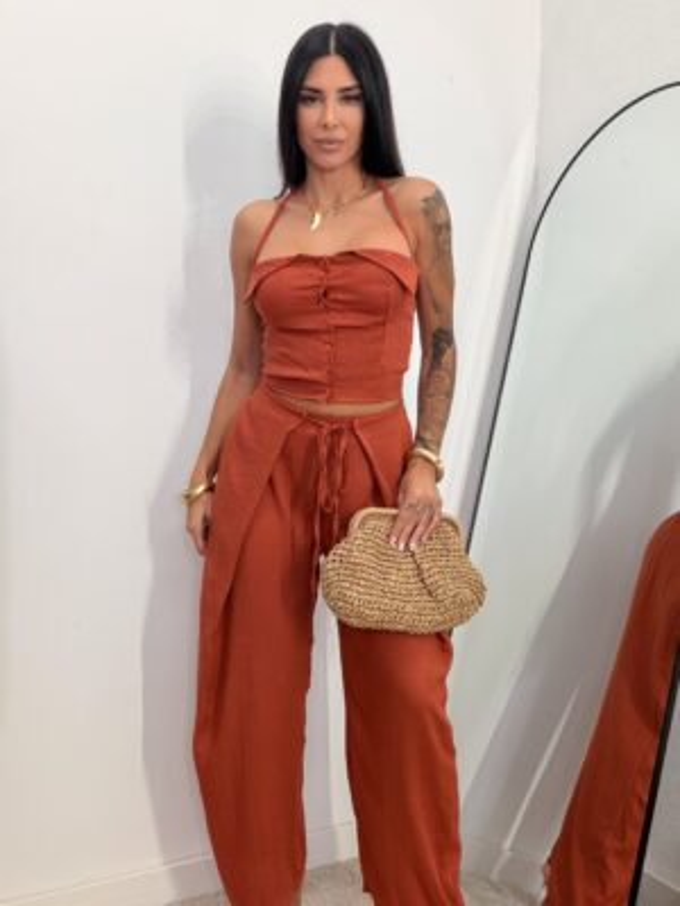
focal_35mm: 30
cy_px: 453
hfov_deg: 46.8
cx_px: 340
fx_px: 786
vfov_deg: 60.0
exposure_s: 1/83
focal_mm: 2.71
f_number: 1.9
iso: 64
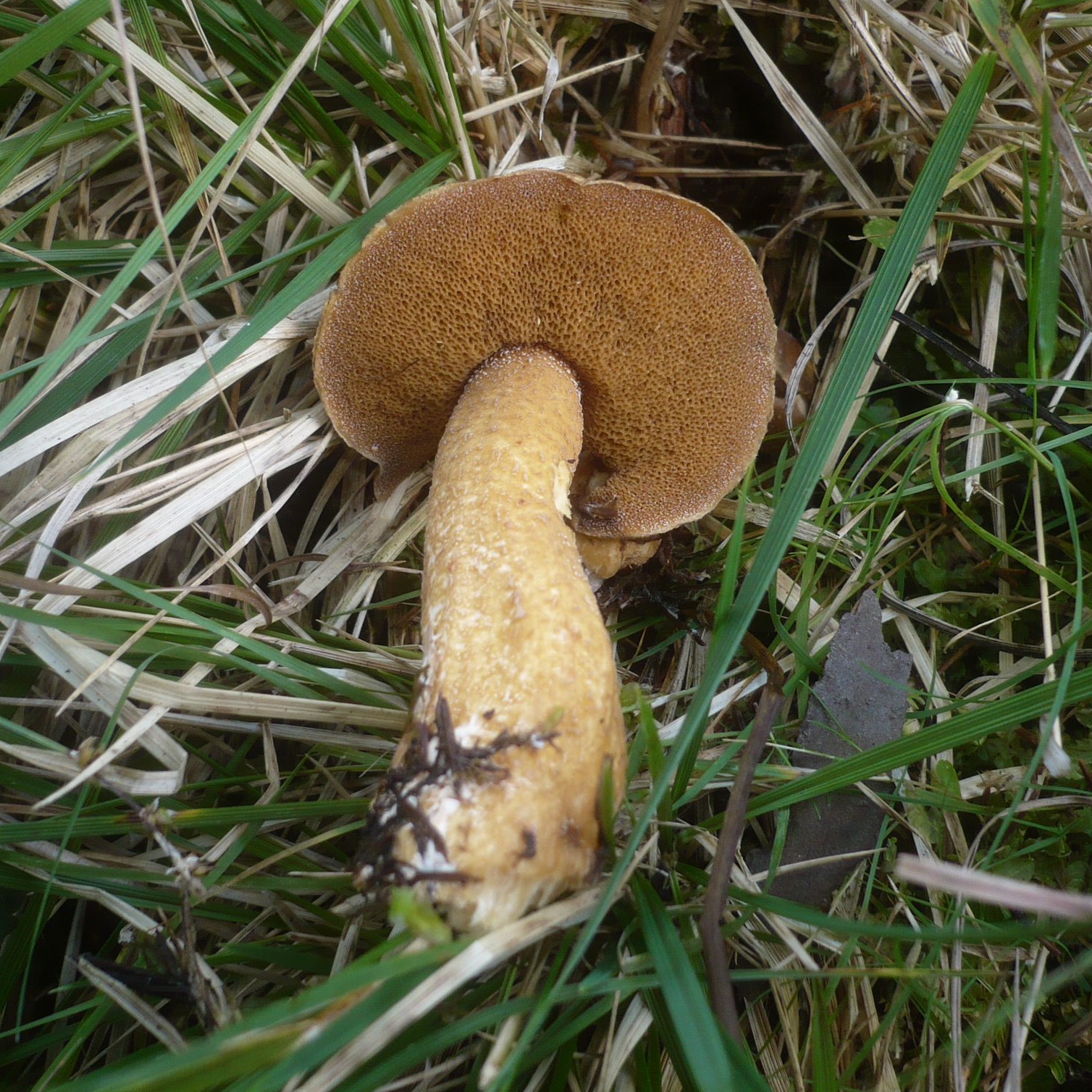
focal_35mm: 42
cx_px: 518
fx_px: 1499
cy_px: 553
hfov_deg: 40.0
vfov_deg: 40.0
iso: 100
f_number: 2.8
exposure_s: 1/30
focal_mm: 5.8
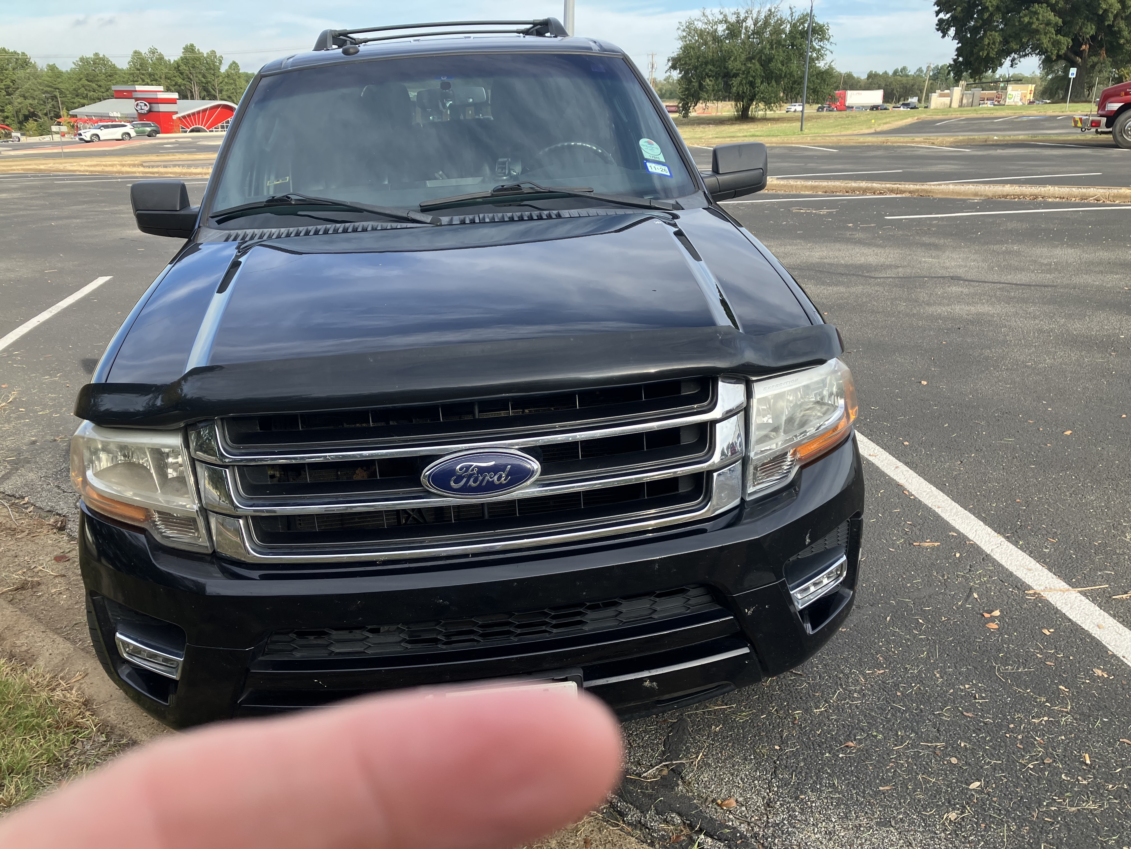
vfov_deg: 49.7
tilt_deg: -20.1
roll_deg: -0.4
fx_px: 915
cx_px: 566
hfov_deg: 63.4
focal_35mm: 28
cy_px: 424
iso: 32
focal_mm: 3.99
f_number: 1.8
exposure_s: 1/412
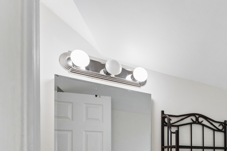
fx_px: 195
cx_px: 220
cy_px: 162
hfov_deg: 50.4
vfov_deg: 36.4
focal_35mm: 31
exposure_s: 1/13
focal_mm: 14
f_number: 13
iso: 400
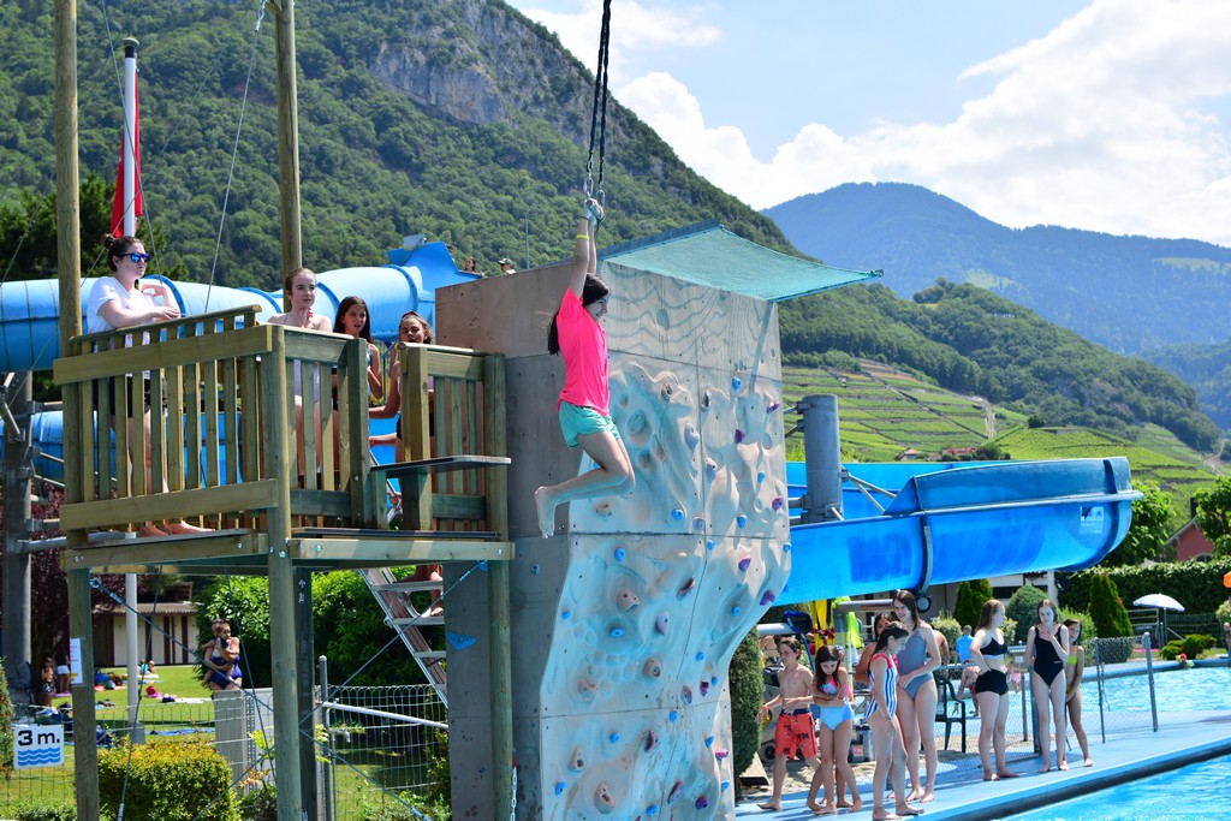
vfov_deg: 25.8
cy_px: 410
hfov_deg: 37.8
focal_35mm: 52
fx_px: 1795
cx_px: 616
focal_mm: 35
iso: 200
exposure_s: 1/1600
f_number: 4.5
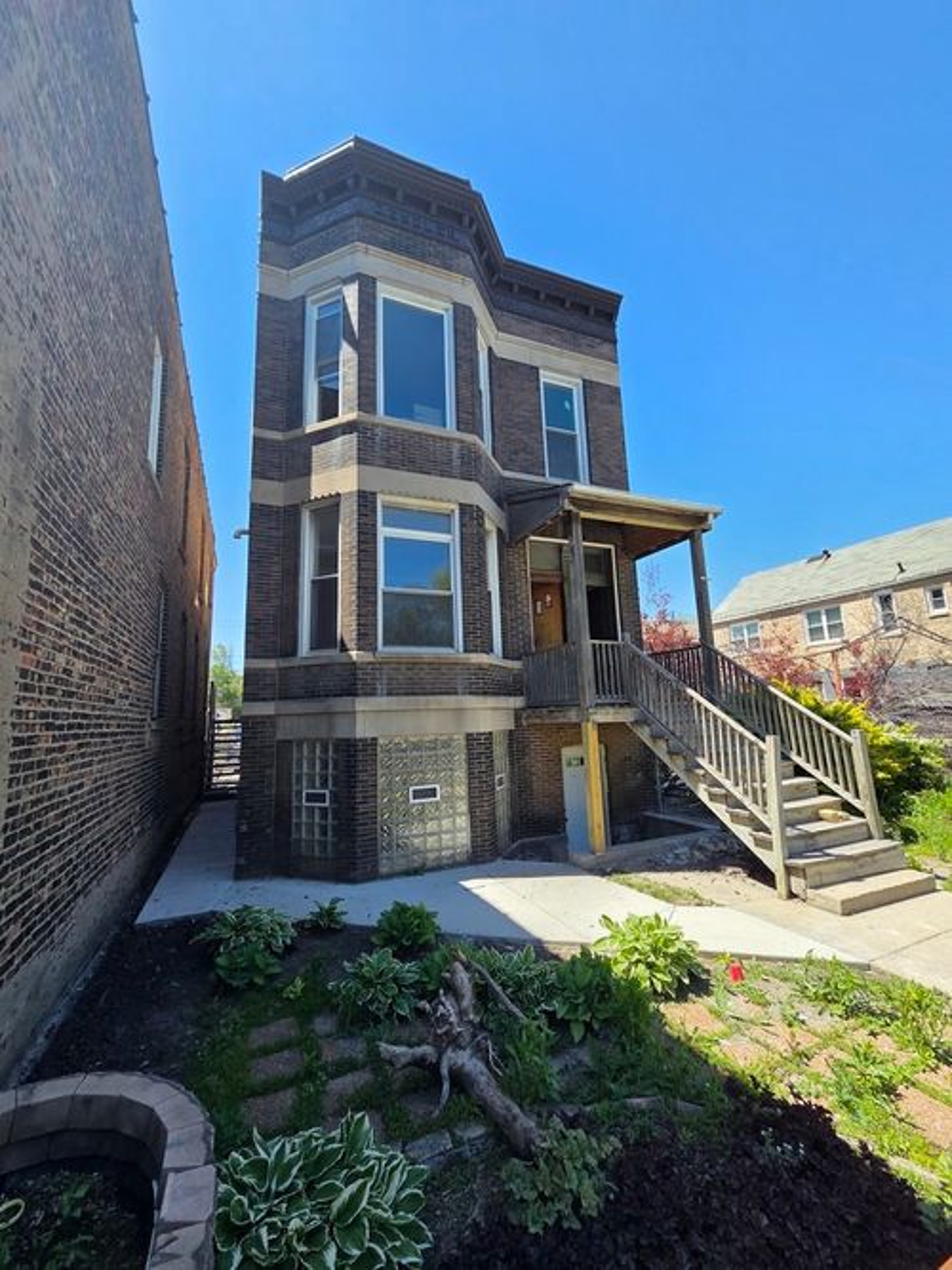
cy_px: 635
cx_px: 476
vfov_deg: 106.2
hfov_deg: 89.9
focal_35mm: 13
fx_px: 477
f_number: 2.2
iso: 50
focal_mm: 2.2
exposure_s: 1/1027
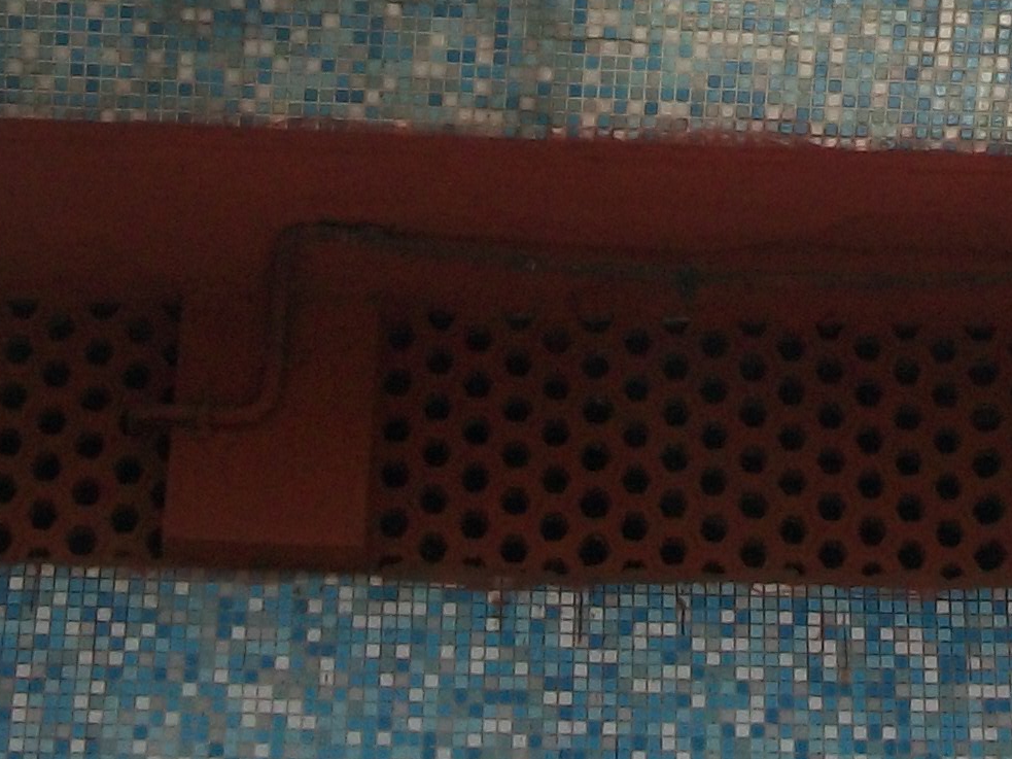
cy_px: -365
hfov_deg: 16.8
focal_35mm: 113
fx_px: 3303
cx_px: 1146
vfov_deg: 12.5
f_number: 5.5
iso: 80
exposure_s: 1/320
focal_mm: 5.7
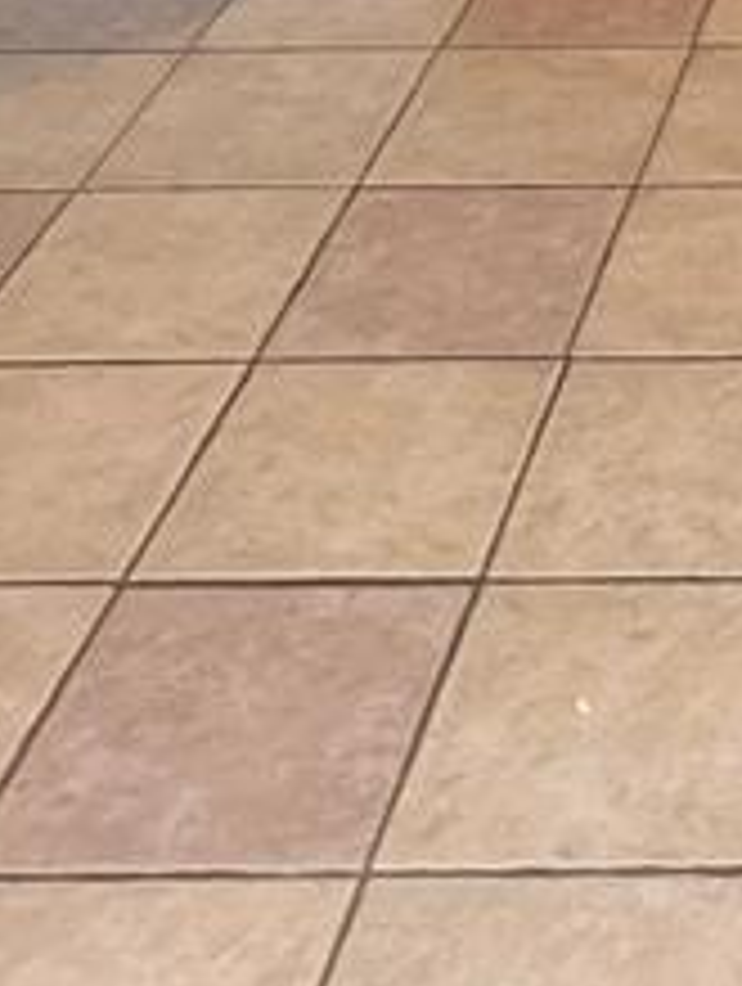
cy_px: -662
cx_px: 1255
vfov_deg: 19.1
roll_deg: -0.5
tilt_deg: -11.2
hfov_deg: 15.6
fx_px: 2394
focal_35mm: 84
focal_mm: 6.76
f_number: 1.78
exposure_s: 1/60
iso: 400
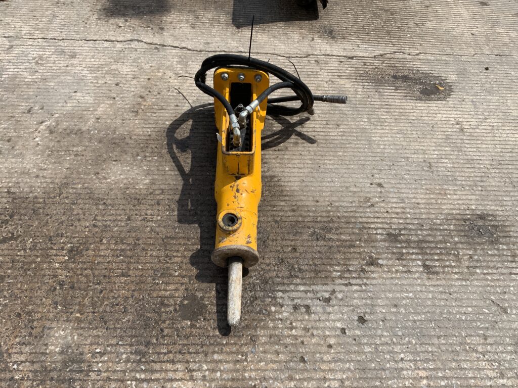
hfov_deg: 61.7
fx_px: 434
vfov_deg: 48.2
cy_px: 194
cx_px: 259
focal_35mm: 29
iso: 20
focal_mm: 3
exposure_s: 1/2141
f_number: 1.8
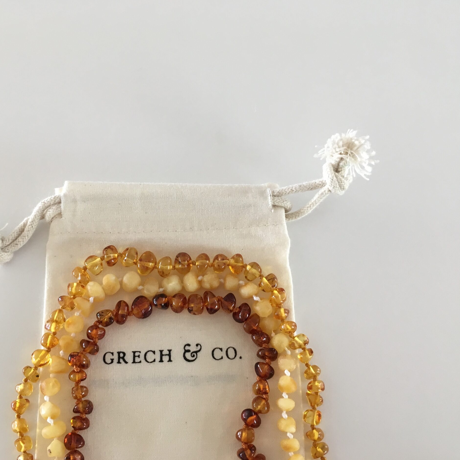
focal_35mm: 35
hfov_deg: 47.0
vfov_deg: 47.2
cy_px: 232
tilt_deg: -67.9
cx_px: 184
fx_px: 526
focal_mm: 4.15
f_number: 2.2
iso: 40
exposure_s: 1/33
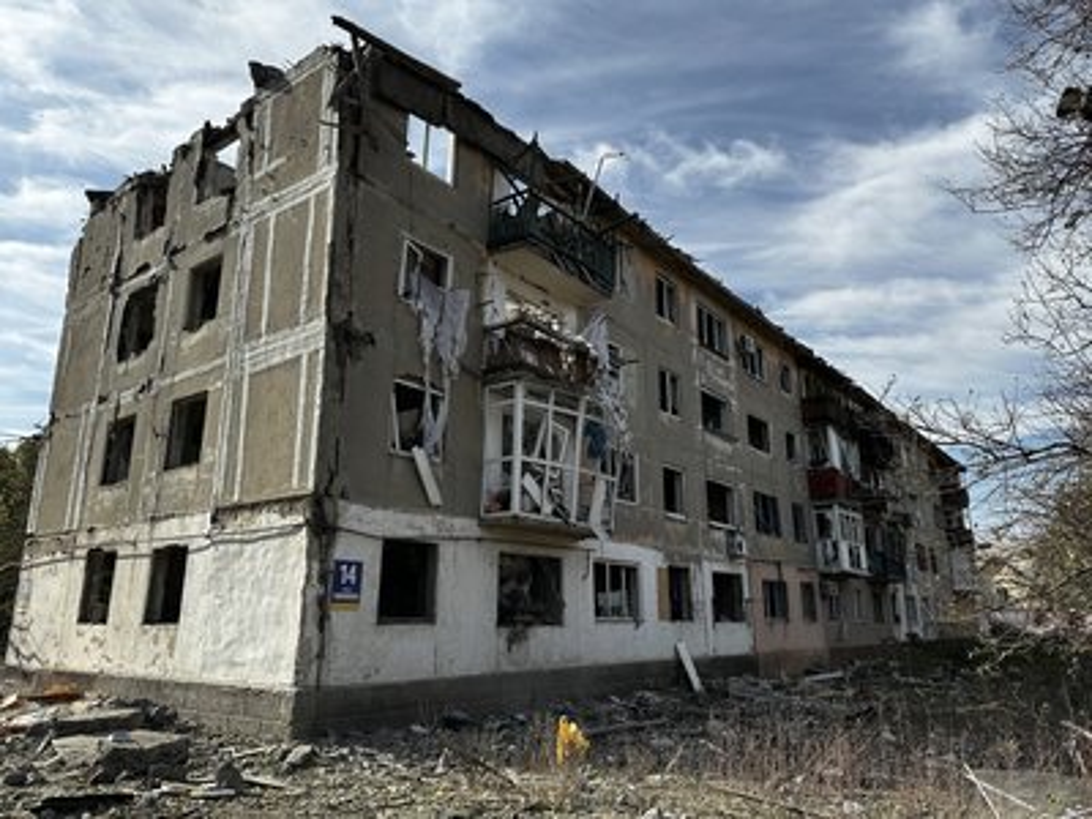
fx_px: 757
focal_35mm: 24
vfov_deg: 56.8
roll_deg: -0.2
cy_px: 410
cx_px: 546
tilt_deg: +15.4
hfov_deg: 71.6
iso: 80
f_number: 1.78
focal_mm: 6.86
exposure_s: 1/4348
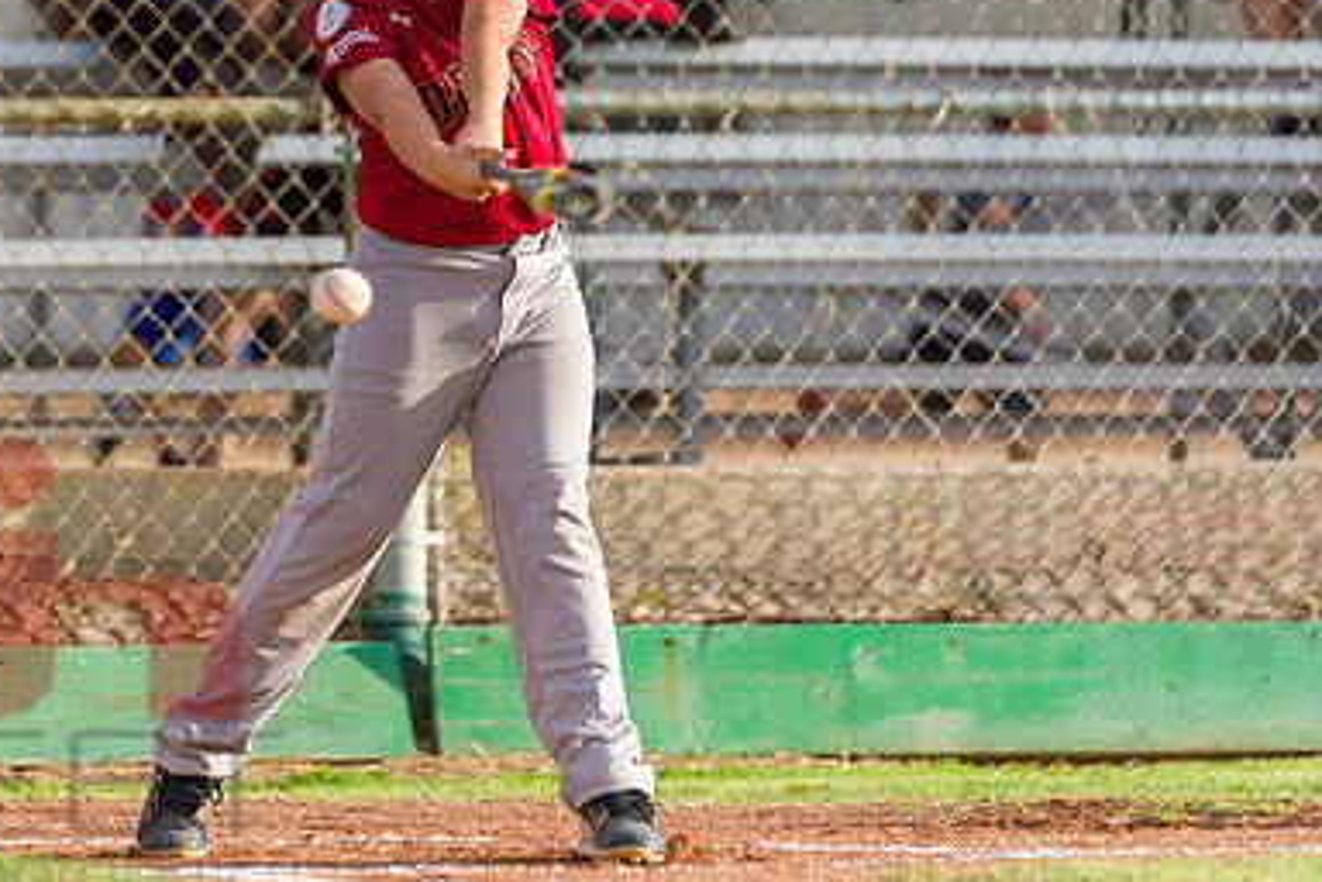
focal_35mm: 589
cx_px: 451
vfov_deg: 2.3
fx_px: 21628
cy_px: 257
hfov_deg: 3.5
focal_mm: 390
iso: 400
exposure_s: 1/1250
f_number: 5.6
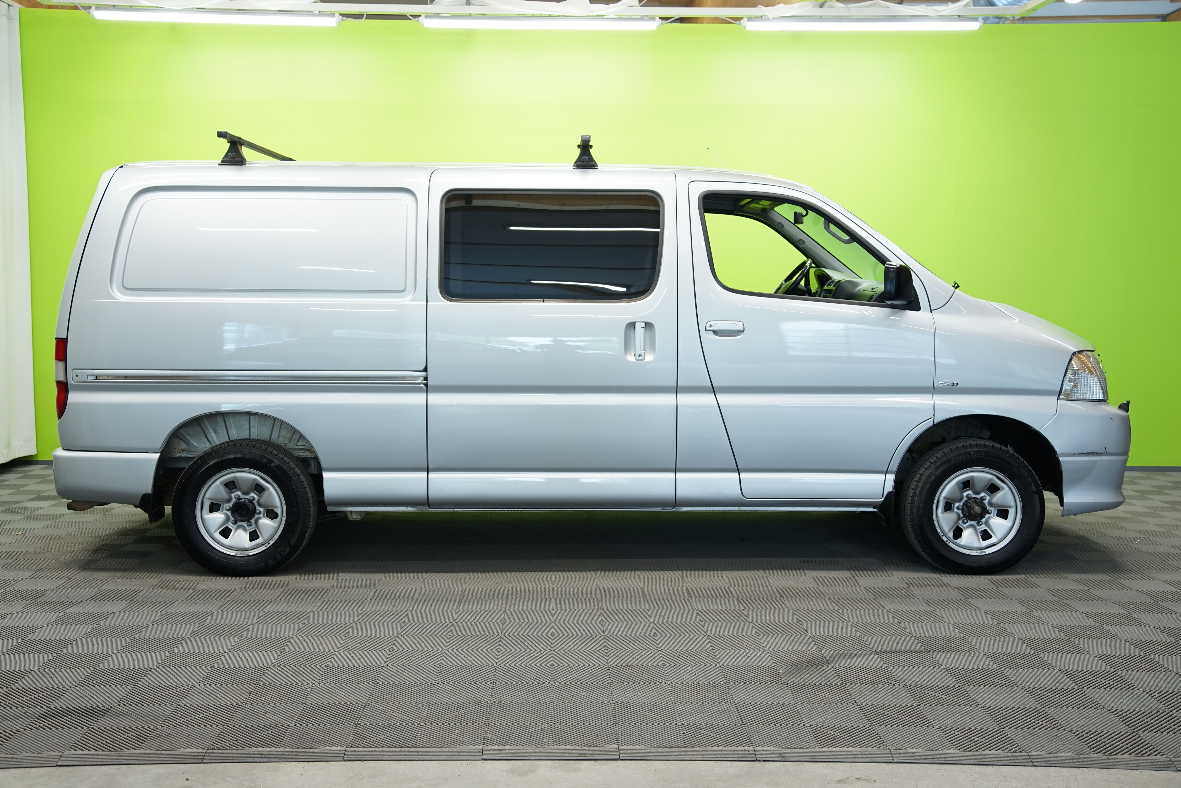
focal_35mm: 39
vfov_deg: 34.2
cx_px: 590
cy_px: 394
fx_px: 1279
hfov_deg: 49.6
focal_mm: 39
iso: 500
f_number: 5.6
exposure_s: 1/15
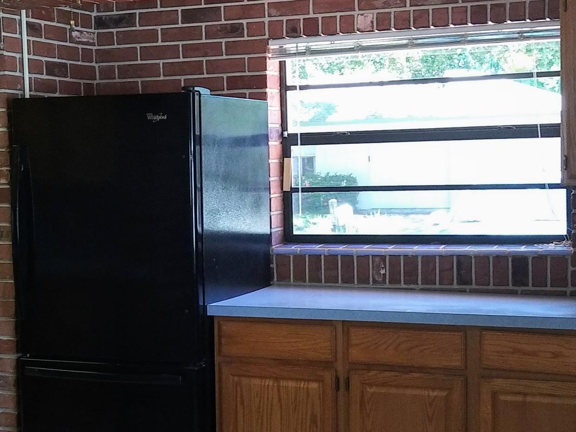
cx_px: 260
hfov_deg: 29.4
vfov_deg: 22.2
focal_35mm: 66
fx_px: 1098
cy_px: 224
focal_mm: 3.7
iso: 100
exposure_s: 1/30
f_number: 2.2
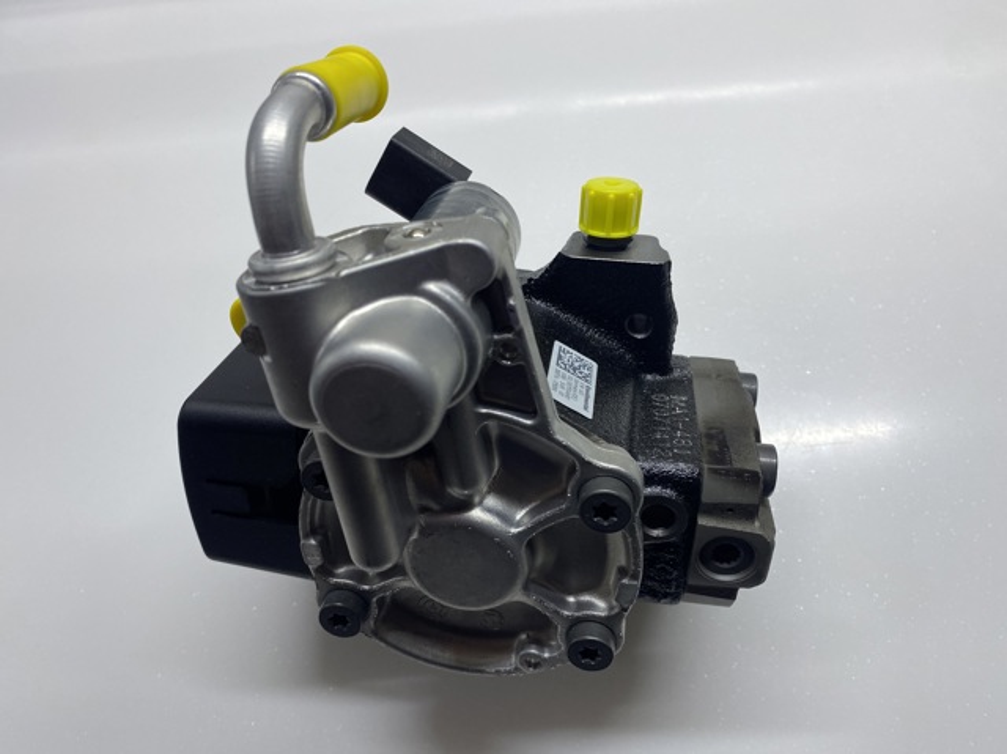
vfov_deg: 53.0
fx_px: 756
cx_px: 504
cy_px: 377
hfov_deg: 67.3
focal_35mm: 26
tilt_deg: -64.3
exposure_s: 1/100
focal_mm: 4.25
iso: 64
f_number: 1.8
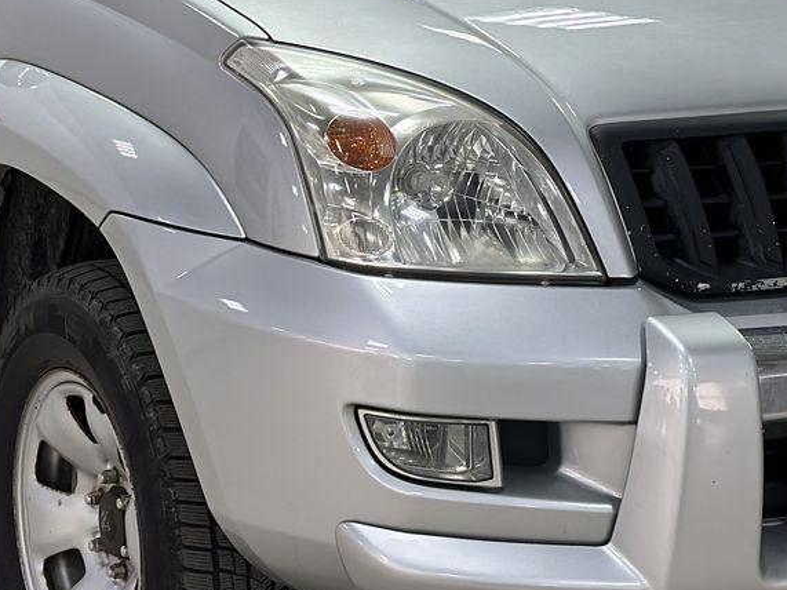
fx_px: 2750
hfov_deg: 16.3
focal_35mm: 121
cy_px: 175
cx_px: 380
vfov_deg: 12.2
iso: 100
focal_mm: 6.86
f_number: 1.78
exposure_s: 1/100
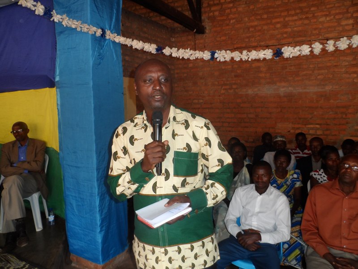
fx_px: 248
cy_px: 134
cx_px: 179
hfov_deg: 71.6
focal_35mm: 24
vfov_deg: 56.8
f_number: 3.2
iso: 100
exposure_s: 1/30
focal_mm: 4
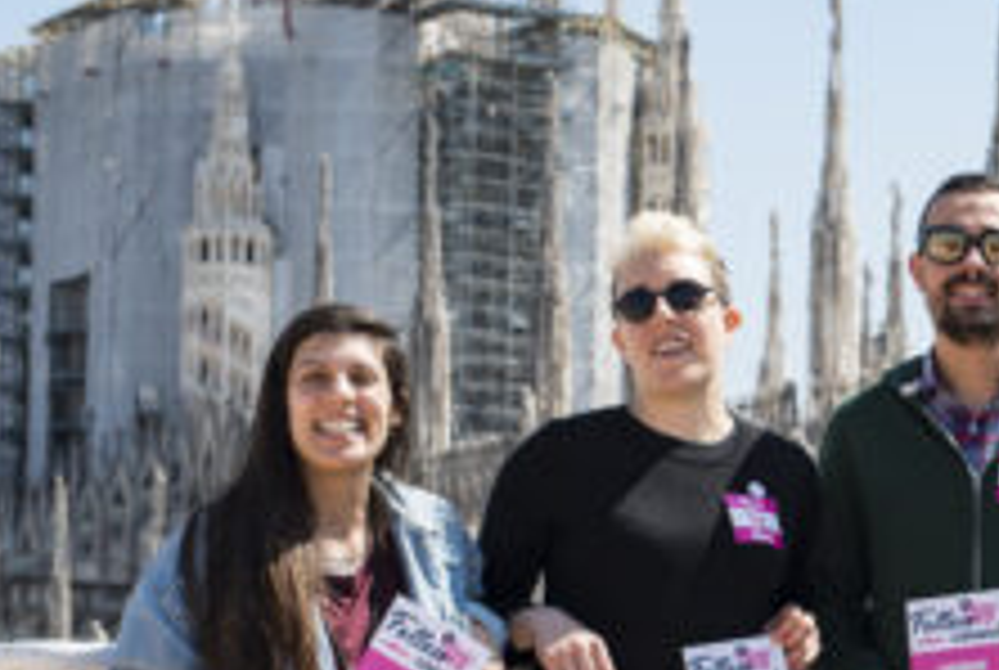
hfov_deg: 13.8
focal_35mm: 143
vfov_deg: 9.5
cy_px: 751
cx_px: 1300
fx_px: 3976
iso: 100
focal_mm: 50
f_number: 7.1
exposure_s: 1/250
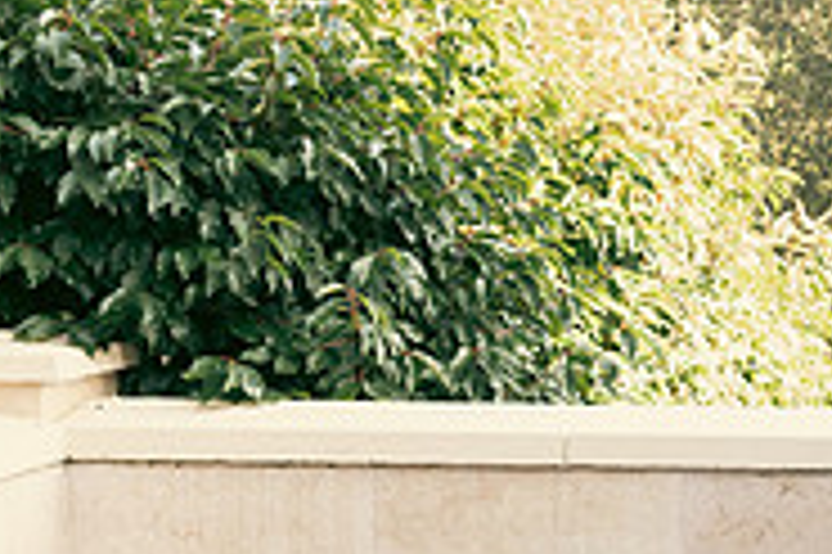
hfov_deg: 16.9
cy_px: 399
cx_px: 1165
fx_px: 2586
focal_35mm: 112
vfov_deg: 12.2
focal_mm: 34
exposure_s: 1/160
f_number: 6.3
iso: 320
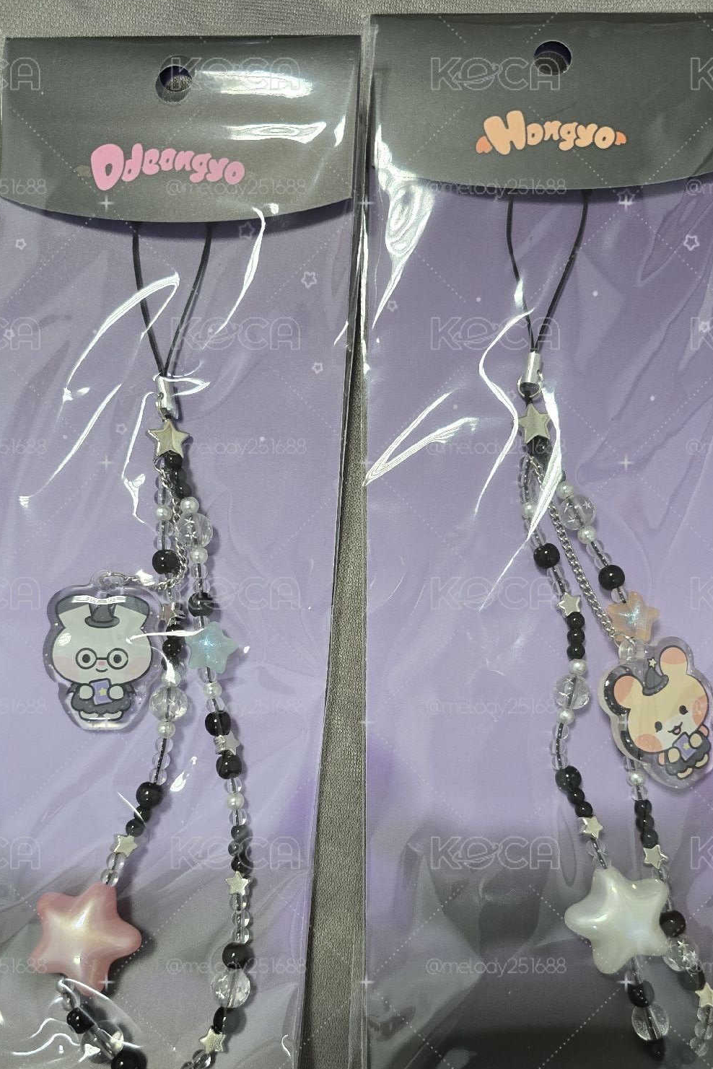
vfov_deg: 59.8
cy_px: 635
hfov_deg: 42.3
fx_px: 921
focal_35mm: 31
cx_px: 366
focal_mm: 6.3
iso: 400
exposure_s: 1/120
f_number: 1.7
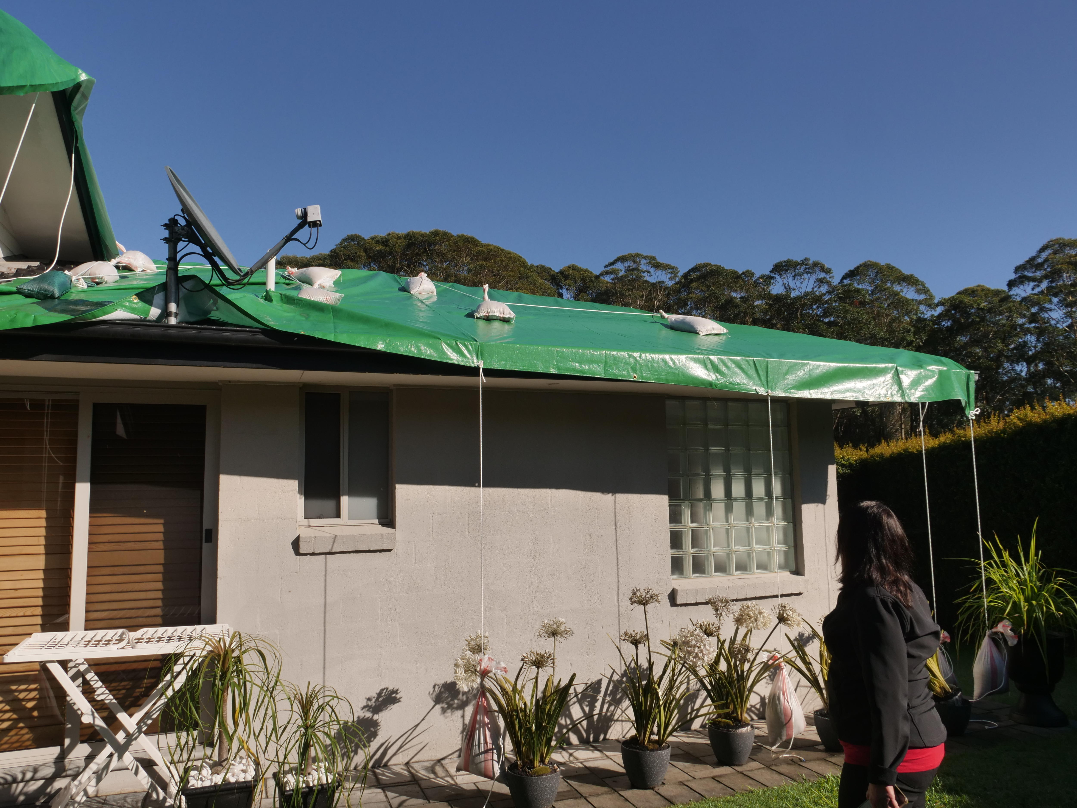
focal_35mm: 24
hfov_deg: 71.6
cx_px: 538
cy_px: 404
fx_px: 747
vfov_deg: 56.8
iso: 200
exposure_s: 1/800
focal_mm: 12
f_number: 8
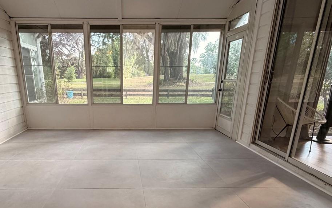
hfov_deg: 69.5
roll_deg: +1.0
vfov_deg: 45.8
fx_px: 235
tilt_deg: -19.9
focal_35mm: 26
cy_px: 158
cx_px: 128
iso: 250
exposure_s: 1/120
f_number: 2.2
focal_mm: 2.22
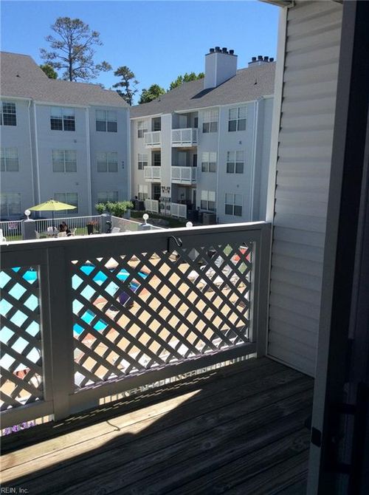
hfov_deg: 44.0
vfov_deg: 56.9
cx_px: 184
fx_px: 456
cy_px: 248
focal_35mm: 32
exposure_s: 1/1300
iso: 32
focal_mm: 3.3
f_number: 2.4
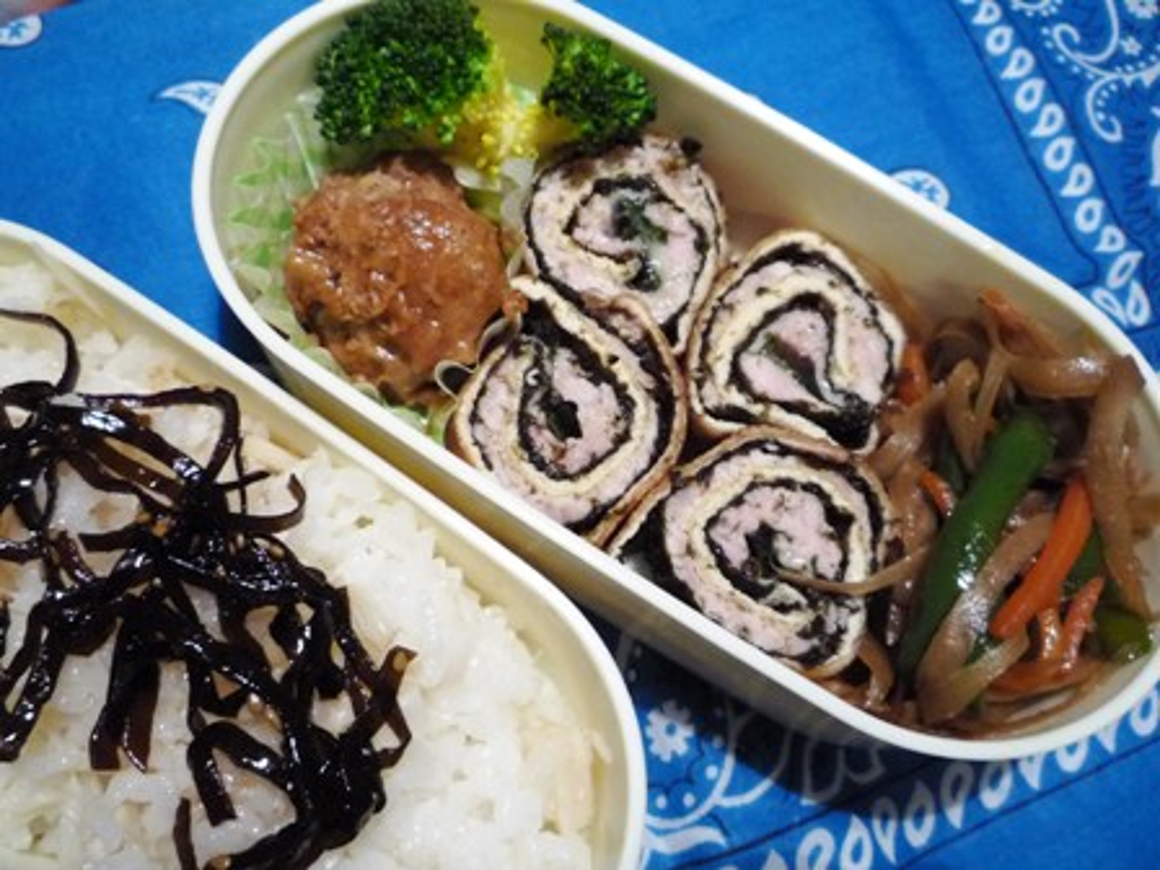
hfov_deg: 60.0
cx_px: 580
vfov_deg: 46.8
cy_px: 435
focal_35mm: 30
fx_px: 1005
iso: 400
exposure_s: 1/25
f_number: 3.3
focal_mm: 5.2
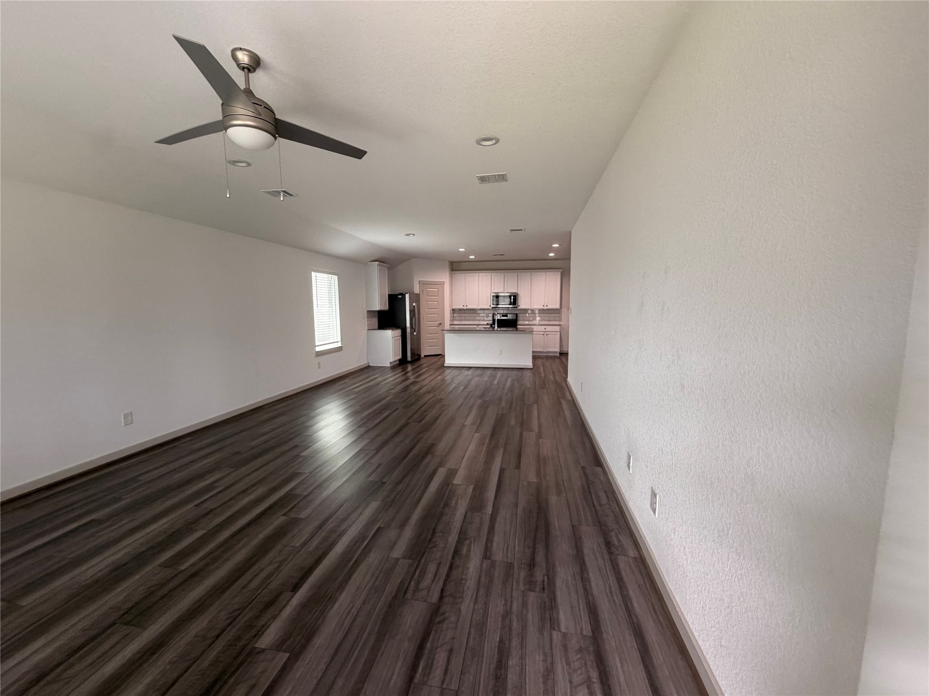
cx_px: 464
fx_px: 376
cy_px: 348
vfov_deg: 85.7
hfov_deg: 102.1
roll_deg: -0.2
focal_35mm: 14
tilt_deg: -5.3
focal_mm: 2.22
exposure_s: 1/60
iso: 200
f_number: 2.2
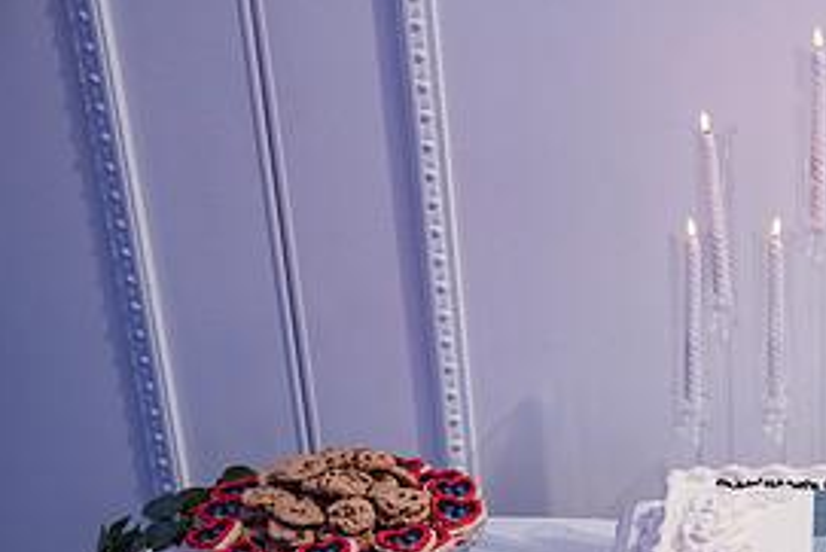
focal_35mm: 75
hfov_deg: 25.4
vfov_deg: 18.1
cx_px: 866
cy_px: 432
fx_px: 1722
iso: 1250
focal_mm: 35
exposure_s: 1/250
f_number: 4
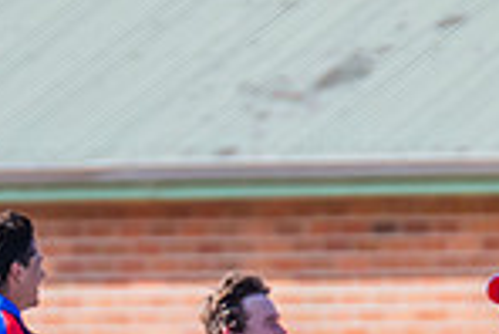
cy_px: 540
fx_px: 40680
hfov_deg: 0.7
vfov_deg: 0.5
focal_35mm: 2932
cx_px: -367
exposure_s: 1/2000
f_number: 6.3
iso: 640
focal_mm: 600
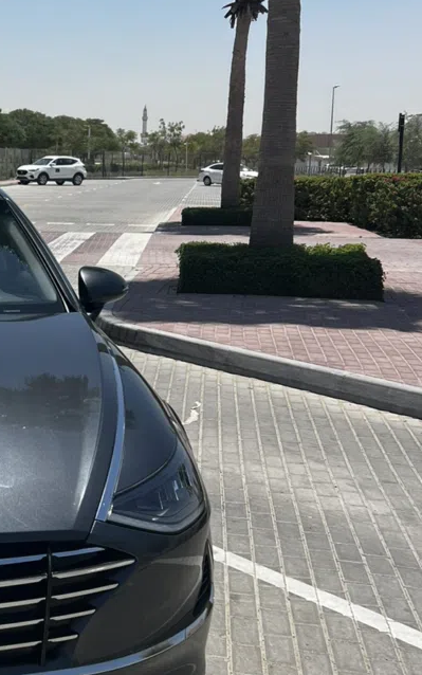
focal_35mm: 59
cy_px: 318
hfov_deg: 20.9
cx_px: -48
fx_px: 1085
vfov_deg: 34.5
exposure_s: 1/3257
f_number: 1.5
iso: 50
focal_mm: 5.7
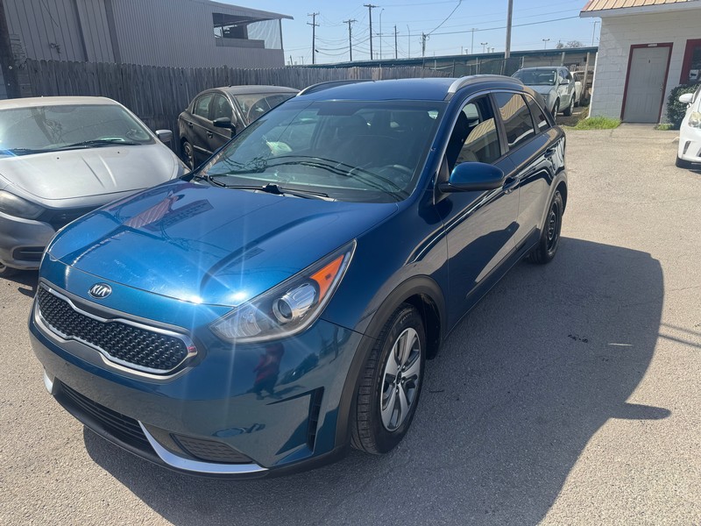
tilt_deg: -20.0
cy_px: 263
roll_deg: +2.1
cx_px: 350
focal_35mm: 24
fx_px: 486
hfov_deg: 71.6
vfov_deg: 56.8
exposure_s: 1/2415
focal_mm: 6.76
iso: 80
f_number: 1.78
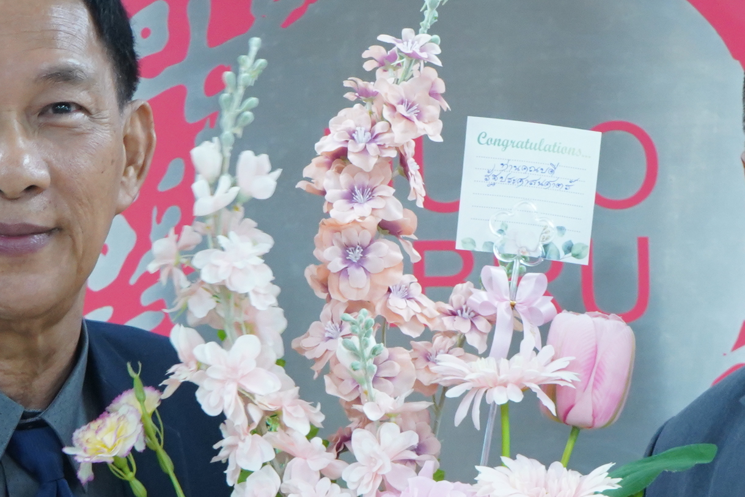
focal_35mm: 155
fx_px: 3208
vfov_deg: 8.8
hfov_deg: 13.2
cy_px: 427
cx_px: 394
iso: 2500
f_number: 14
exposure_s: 1/15
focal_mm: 48
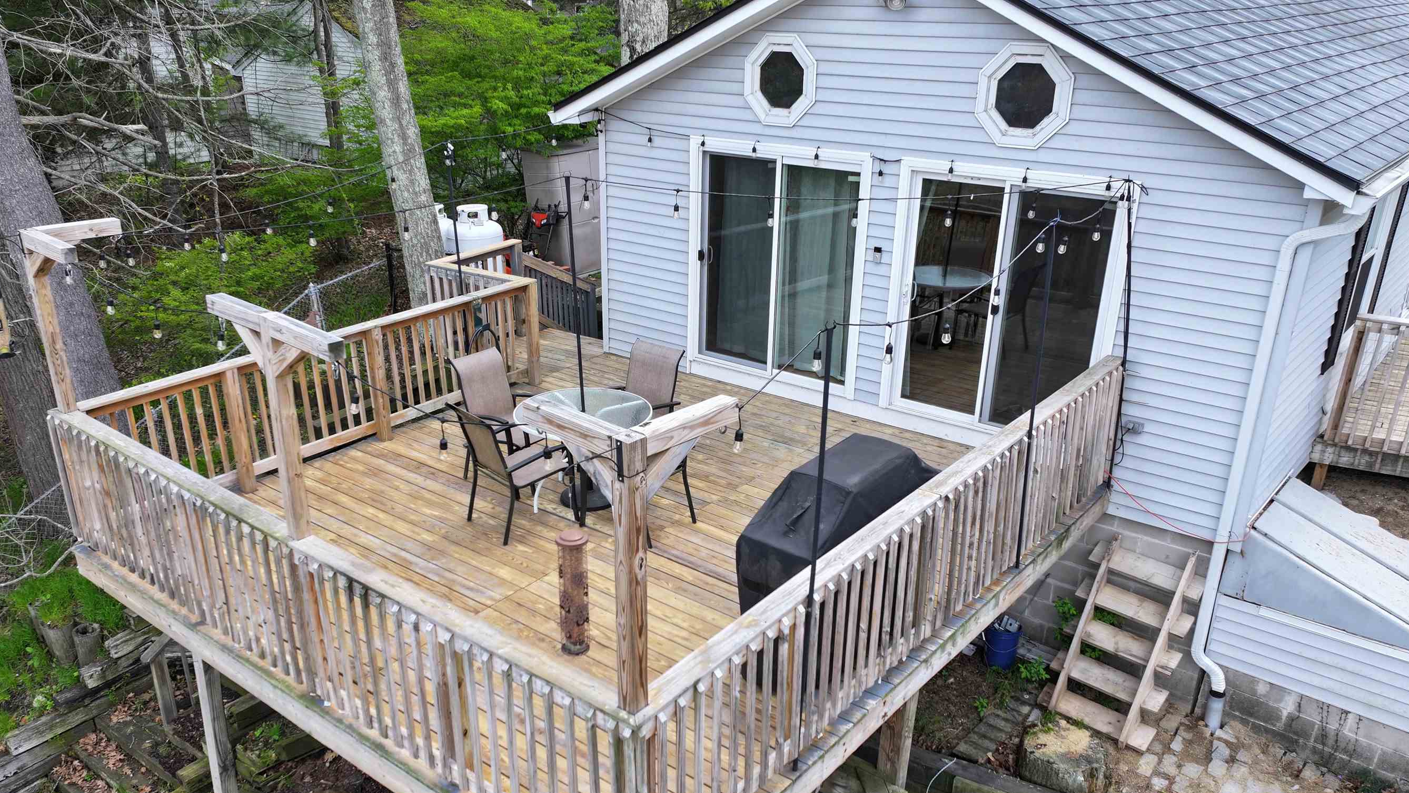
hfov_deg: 64.2
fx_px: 1121
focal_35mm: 30
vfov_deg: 38.6
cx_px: 657
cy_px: 513
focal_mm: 12.29
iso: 110
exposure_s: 1/500
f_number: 2.8
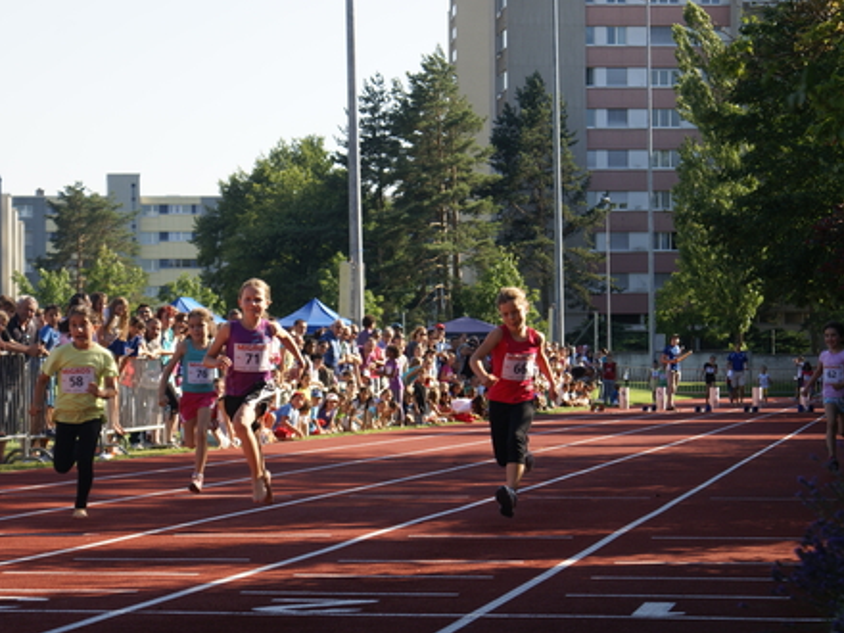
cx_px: 453
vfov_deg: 12.0
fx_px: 3023
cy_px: 298
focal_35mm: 124
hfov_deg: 15.9
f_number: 5.6
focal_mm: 70
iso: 100
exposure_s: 1/250
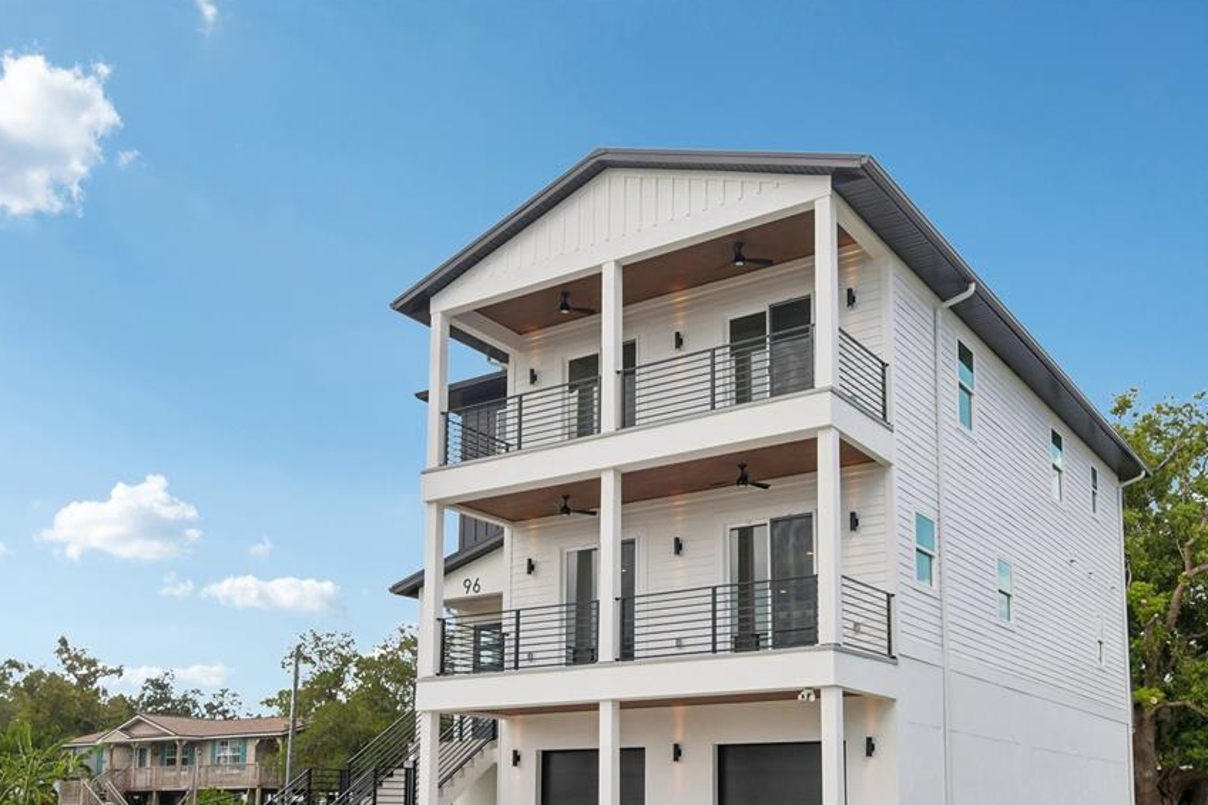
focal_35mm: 35
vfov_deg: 37.7
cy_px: 479
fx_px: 1174
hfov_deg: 54.4
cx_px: 623
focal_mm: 29
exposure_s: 1/1600
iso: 400
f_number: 8
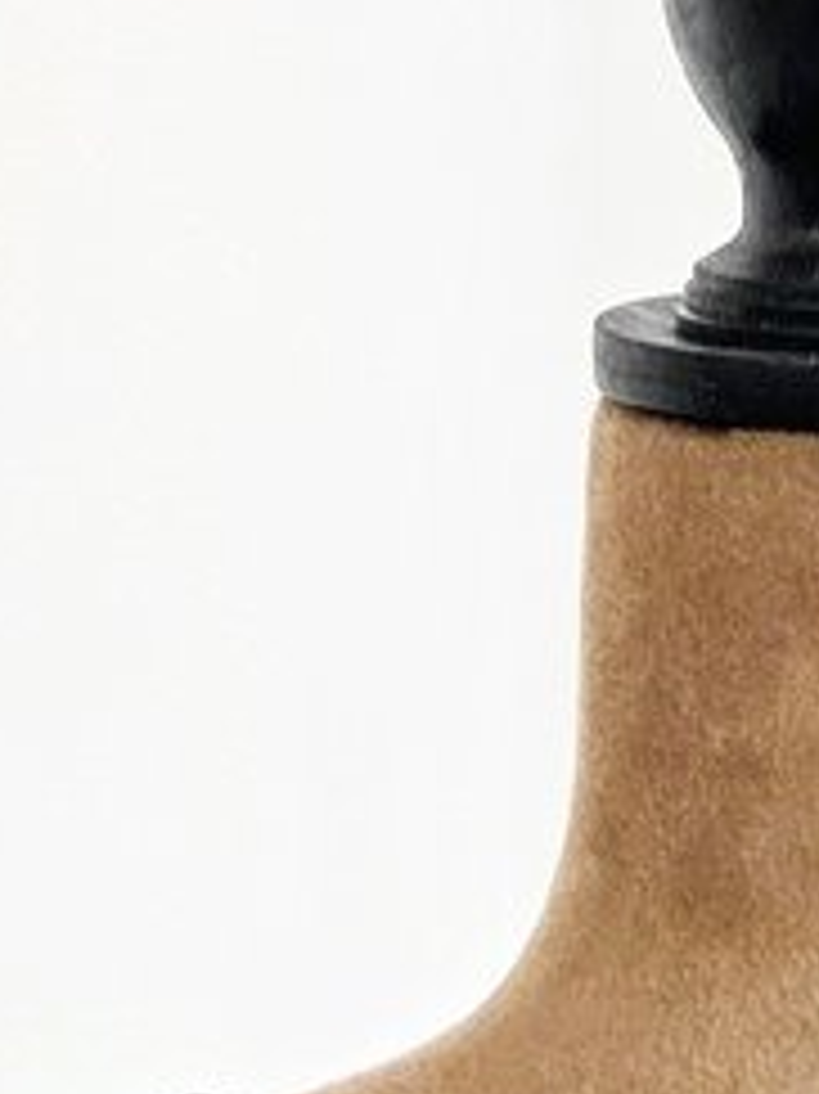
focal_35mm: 182
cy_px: 3449
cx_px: 832
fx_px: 5746
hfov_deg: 8.1
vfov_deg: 8.7
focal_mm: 6.3
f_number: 1.7
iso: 64
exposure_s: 1/120
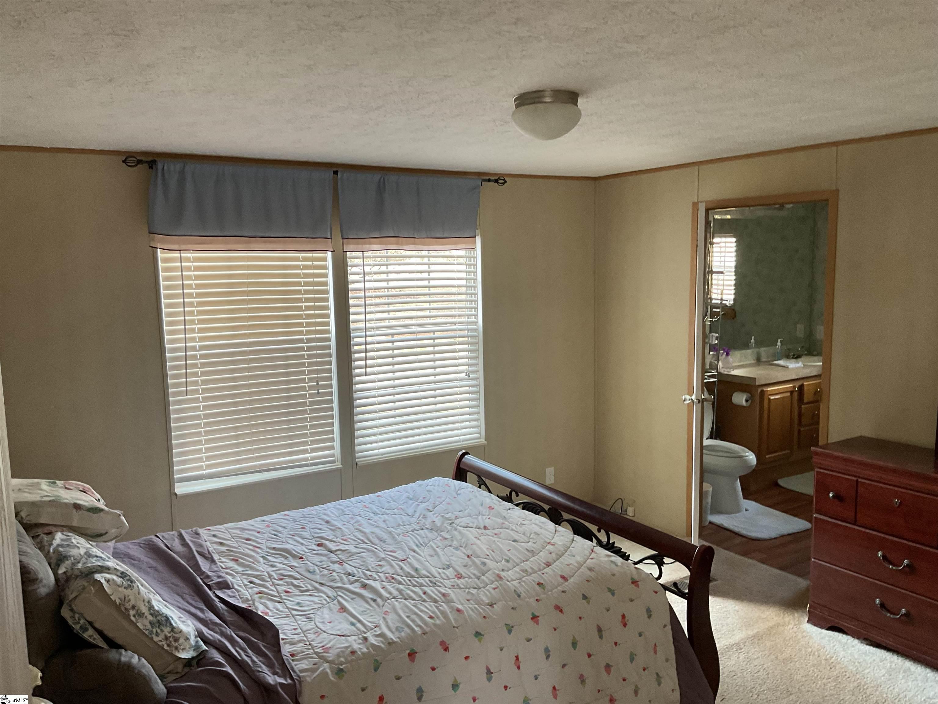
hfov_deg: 61.7
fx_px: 786
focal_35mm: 29
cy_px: 352
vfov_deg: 48.2
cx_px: 469
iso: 64
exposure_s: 1/60
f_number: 1.8
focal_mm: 3
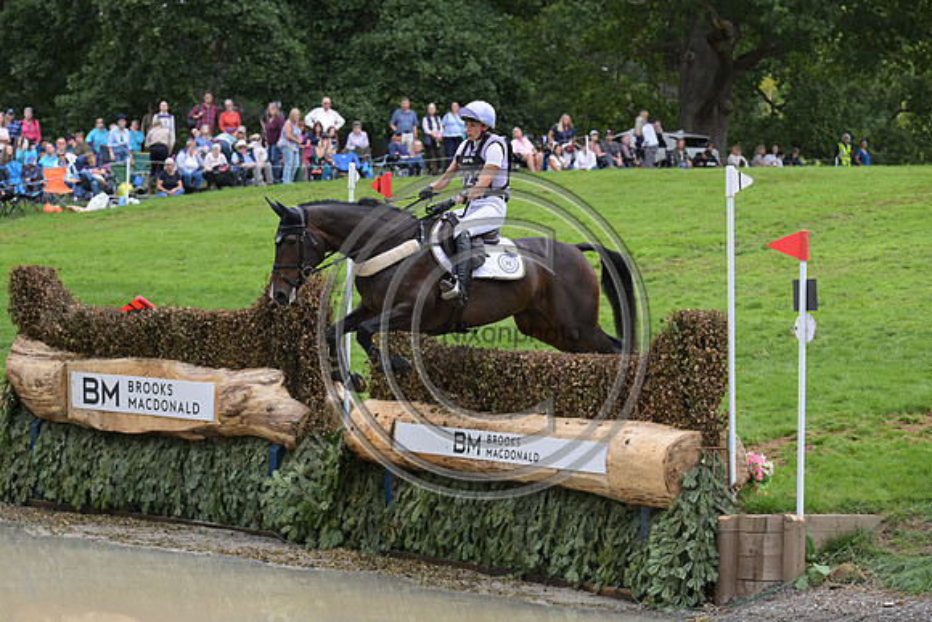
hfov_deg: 17.1
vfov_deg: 11.4
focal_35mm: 120
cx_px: 466
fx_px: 3107
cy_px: 311
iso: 1100
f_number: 5.6
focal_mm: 120
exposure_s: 1/1250
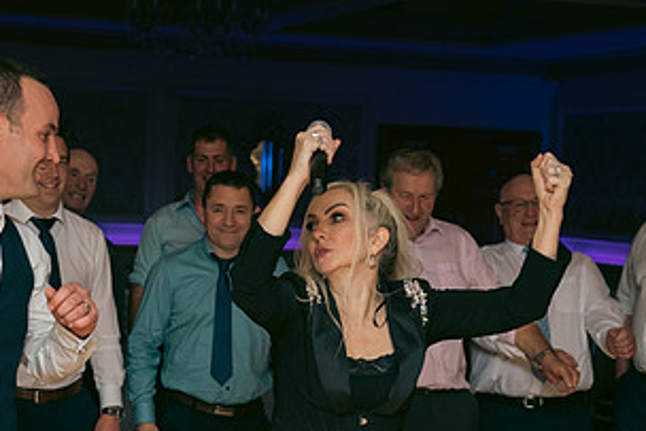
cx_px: 208
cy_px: 347
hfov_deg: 24.1
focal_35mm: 84
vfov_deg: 16.2
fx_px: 1508
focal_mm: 44
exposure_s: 1/160
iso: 500
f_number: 3.5
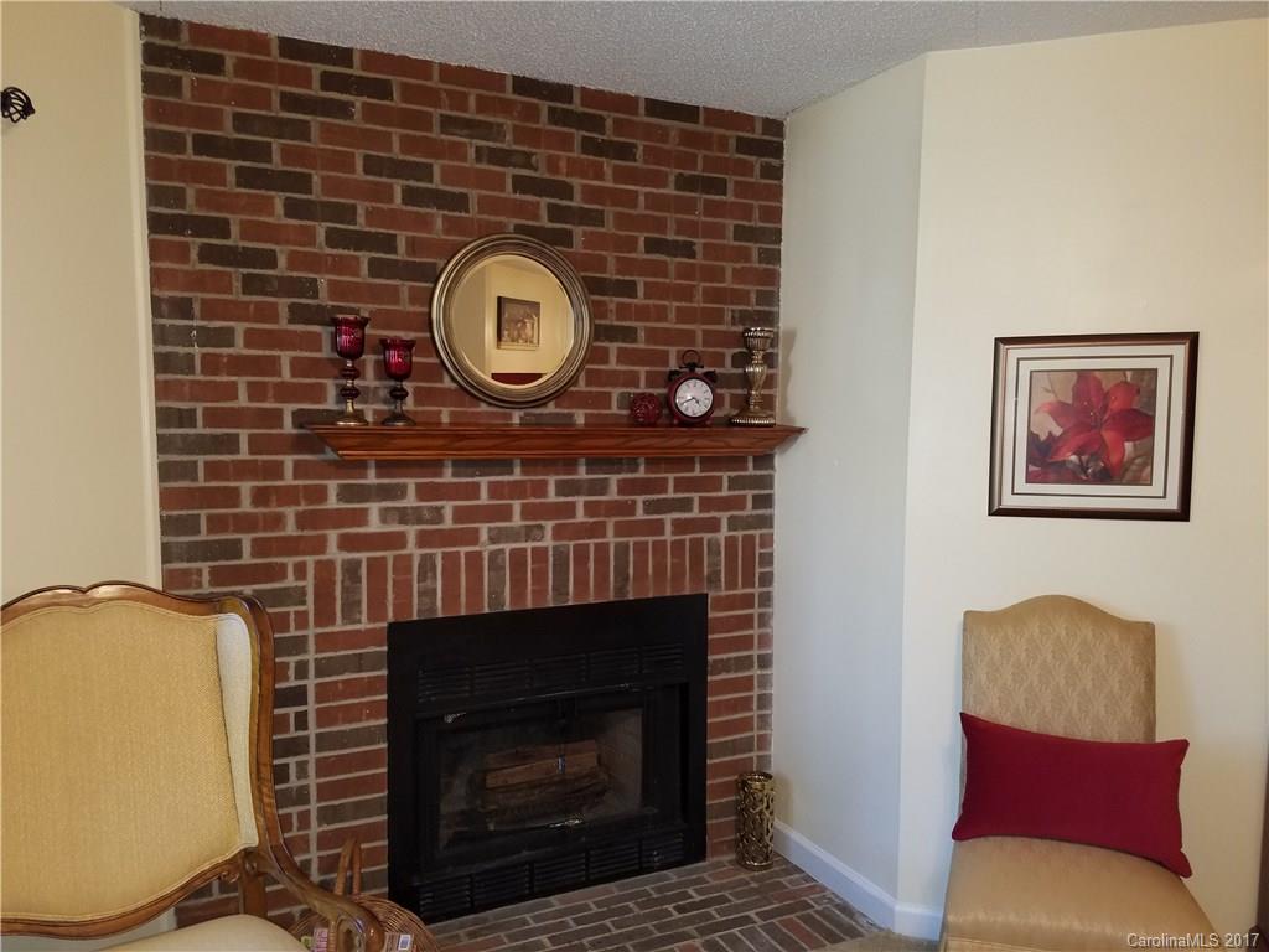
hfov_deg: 67.3
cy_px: 476
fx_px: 953
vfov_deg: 53.1
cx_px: 634
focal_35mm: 26
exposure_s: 1/24
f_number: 1.7
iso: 125
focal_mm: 4.2
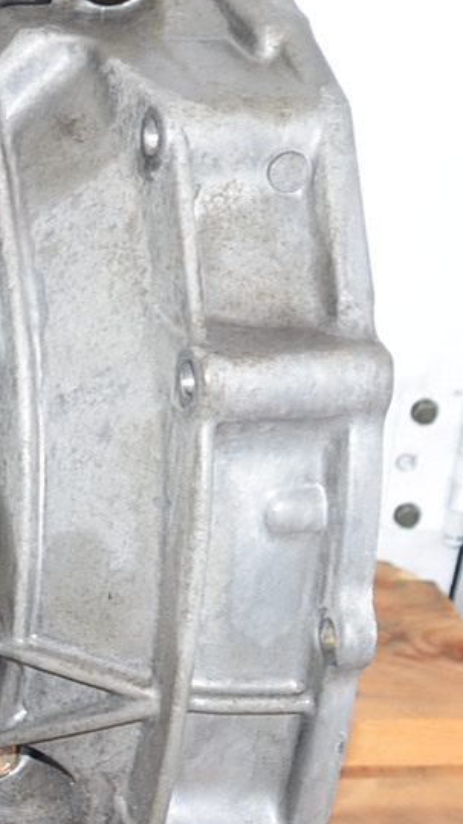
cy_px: 719
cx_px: -979
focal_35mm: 172
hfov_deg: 6.4
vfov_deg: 12.4
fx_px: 3756
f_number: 5
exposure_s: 1/40
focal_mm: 24
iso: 100
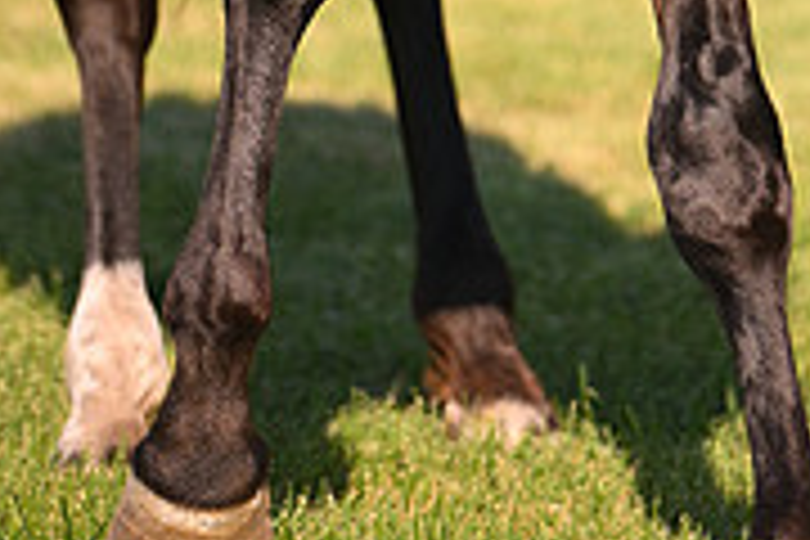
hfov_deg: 3.6
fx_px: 13049
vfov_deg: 2.4
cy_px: -684
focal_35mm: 580
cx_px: 686
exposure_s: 1/1300
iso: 160
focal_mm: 180
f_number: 3.2
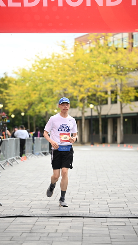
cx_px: 62
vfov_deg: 20.0
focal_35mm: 107
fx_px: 696
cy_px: 122
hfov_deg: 11.3
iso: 640
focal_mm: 101
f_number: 2.8
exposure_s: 1/2000
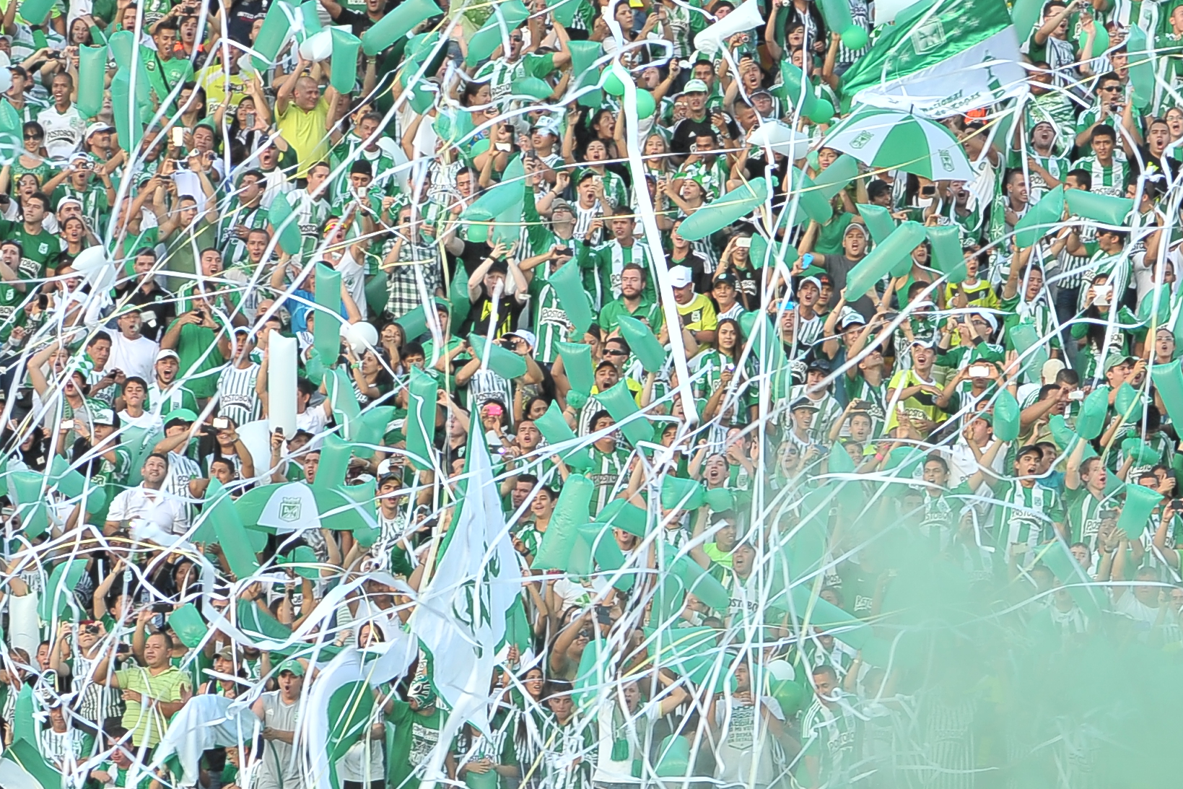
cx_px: 861
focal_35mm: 519
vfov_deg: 2.6
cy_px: 824
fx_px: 17055
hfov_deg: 4.0
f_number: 4
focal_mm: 200
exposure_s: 1/200
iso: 320
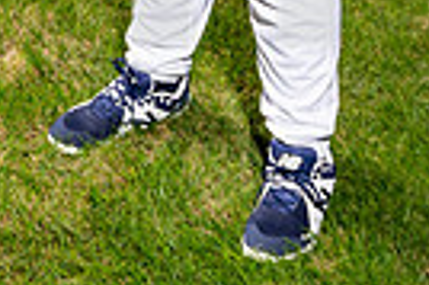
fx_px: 1559
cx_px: 247
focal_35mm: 131
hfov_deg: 15.7
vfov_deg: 9.8
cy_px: -275
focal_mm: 39
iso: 400
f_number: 4
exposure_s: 1/250
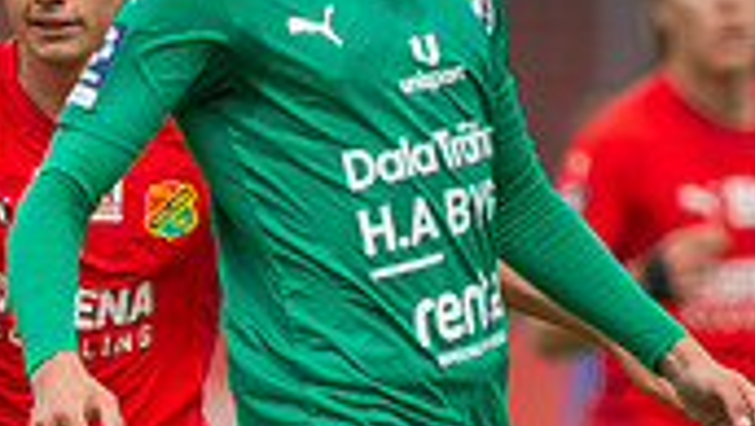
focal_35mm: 1481
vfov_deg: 0.8
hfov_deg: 1.5
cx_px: 61
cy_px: 479
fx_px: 29667
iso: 220
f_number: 4
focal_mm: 420
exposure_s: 1/1600
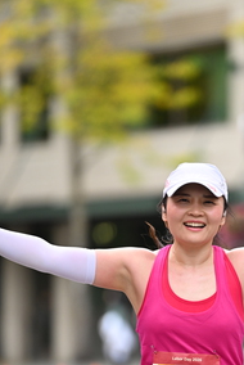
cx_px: 192
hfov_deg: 3.6
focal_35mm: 387
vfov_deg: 5.3
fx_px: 3925
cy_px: 307
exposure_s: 1/2000
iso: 640
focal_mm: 200
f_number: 2.8
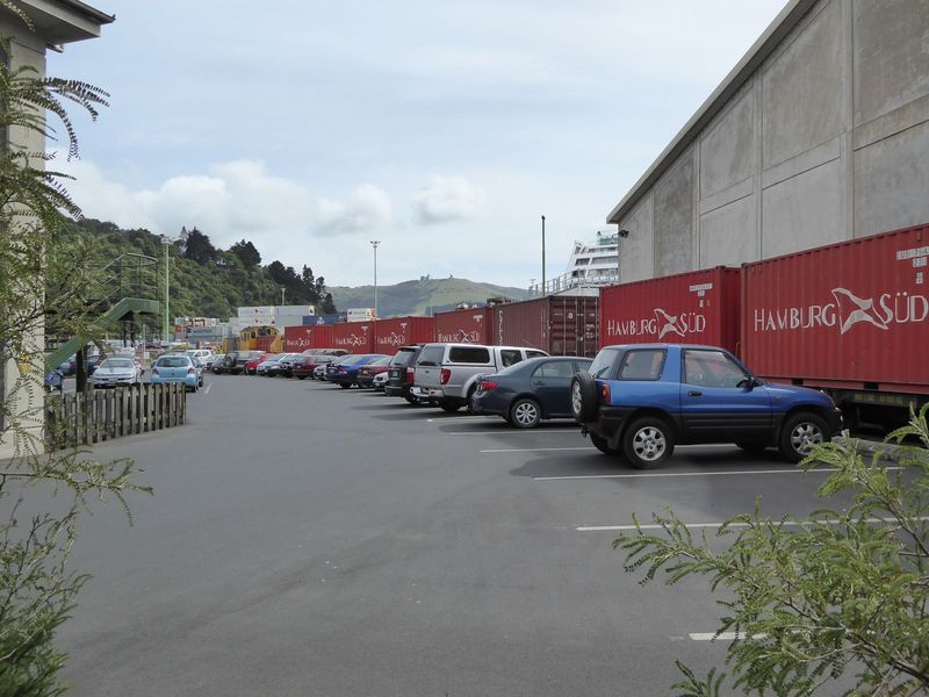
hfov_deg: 61.7
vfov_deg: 48.2
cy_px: 348
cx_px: 464
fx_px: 778
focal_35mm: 29
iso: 160
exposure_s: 1/1300
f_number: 3.5
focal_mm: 5
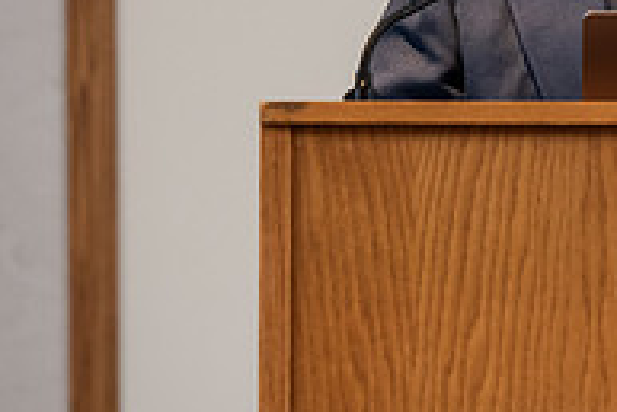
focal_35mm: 510
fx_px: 8747
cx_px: 659
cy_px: 75
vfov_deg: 2.7
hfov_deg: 4.0
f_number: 3.2
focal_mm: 170
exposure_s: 1/200
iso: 1250
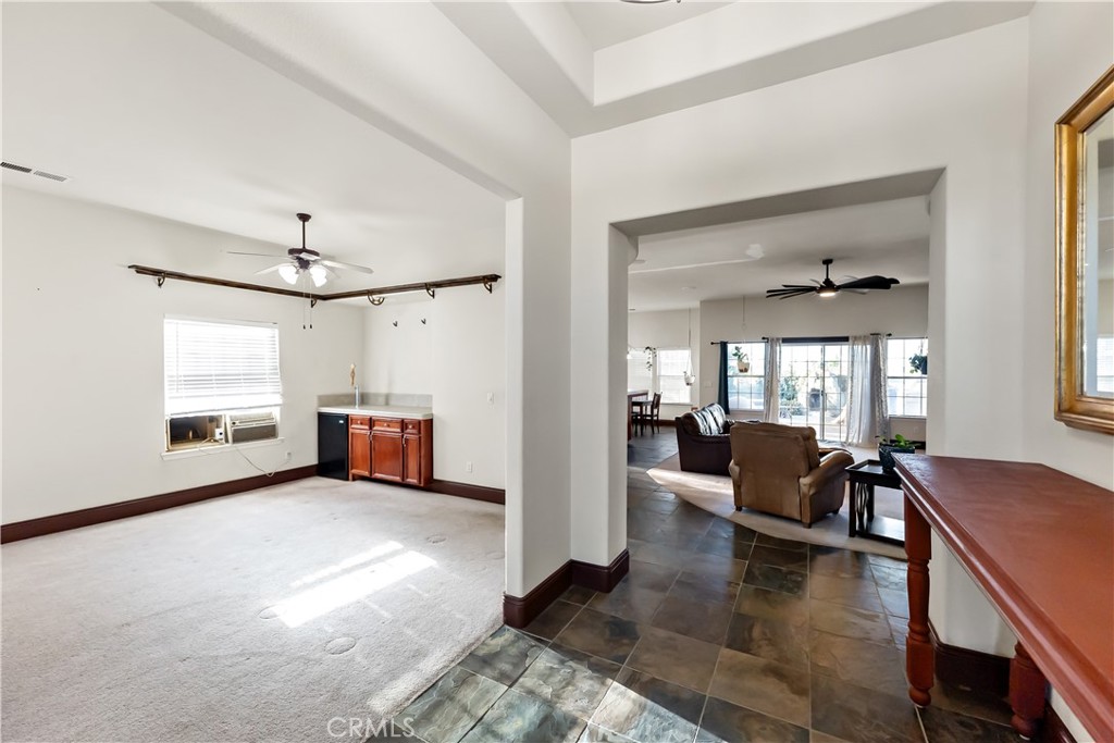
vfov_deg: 78.9
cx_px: 557
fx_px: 452
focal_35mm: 15
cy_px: 372
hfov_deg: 101.9
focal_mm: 14.6
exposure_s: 1/160
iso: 800
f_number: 4
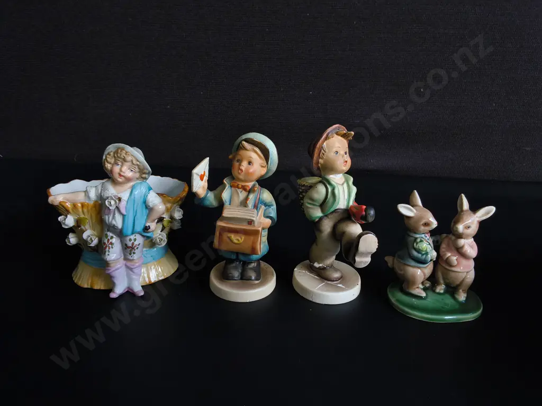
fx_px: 423
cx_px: 271
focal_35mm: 27
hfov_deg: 65.3
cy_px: 203
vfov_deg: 51.4
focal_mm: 2.87
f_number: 2
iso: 64
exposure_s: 1/100
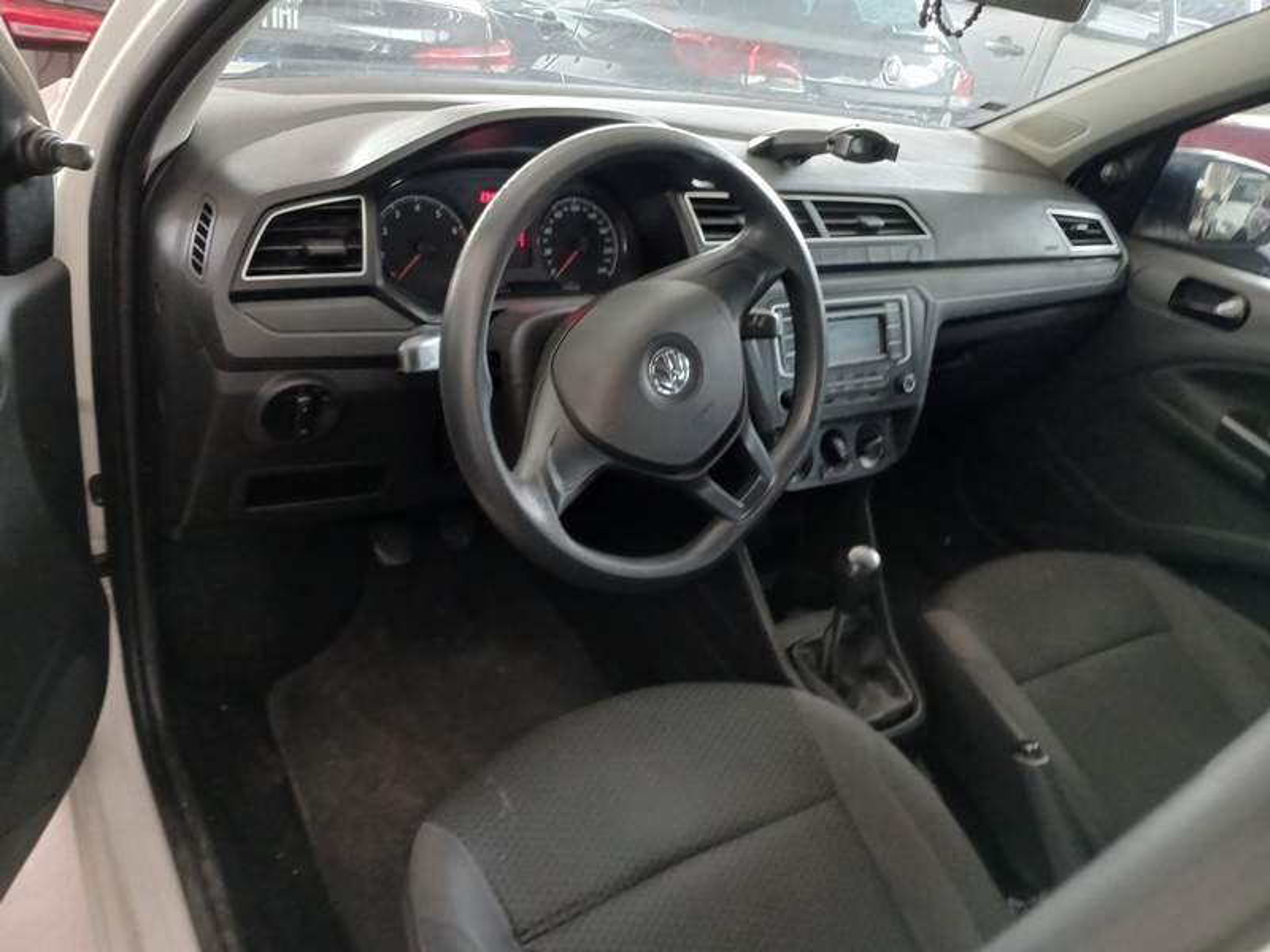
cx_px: 635
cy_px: 476
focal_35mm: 26
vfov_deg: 53.1
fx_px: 954
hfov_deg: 67.3
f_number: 1.8
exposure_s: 1/24
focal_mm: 3.98
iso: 400
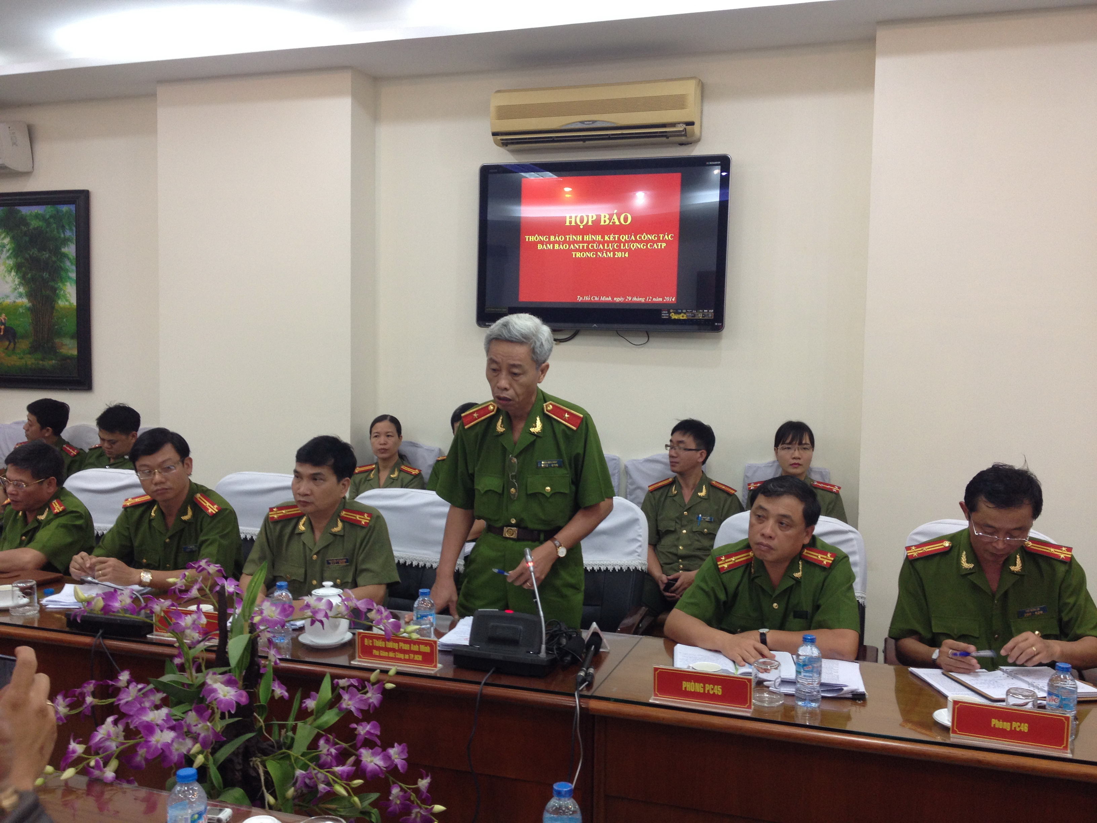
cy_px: 412
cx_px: 548
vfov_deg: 40.7
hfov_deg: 52.6
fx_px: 1109
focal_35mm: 35
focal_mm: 4.28
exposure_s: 1/20
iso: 80
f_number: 2.4
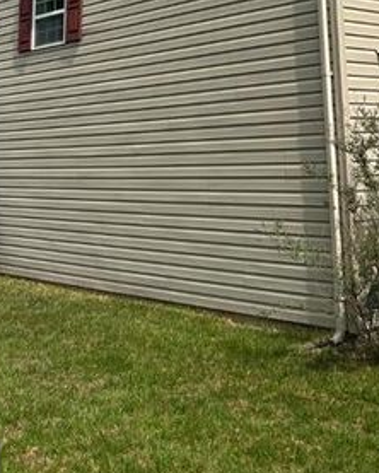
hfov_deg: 24.9
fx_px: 854
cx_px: 241
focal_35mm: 61
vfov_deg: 27.8
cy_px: -67
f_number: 1.5
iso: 50
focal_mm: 5.7
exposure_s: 1/5882
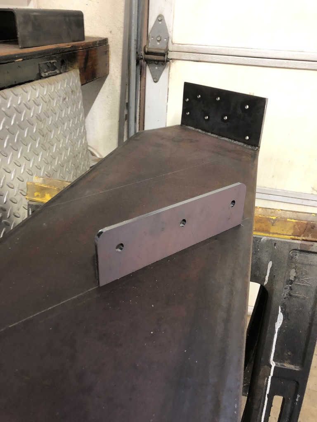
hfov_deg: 49.7
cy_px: 211
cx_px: 158
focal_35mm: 28
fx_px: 342
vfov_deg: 63.4
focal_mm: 4
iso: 64
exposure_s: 1/15
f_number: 1.8
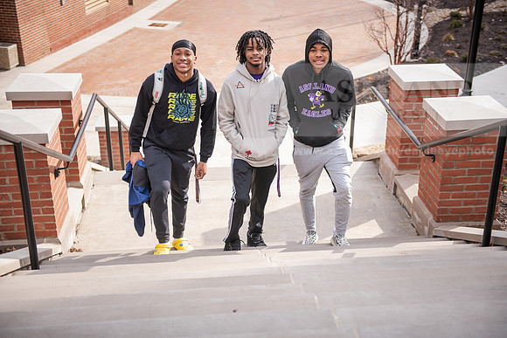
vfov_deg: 27.0
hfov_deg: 39.6
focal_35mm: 50
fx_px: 704
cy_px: 169
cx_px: 254
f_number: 3.2
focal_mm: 50
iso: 200
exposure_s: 1/640
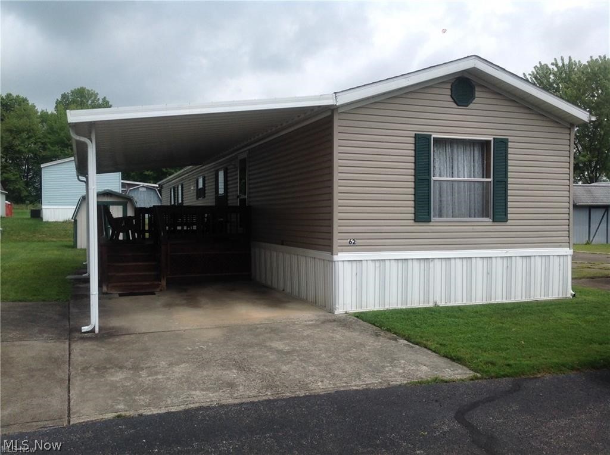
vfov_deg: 40.6
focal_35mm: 35
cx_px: 305
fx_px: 616
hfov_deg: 52.7
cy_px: 228
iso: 50
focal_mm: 4.28
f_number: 2.4
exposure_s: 1/2016
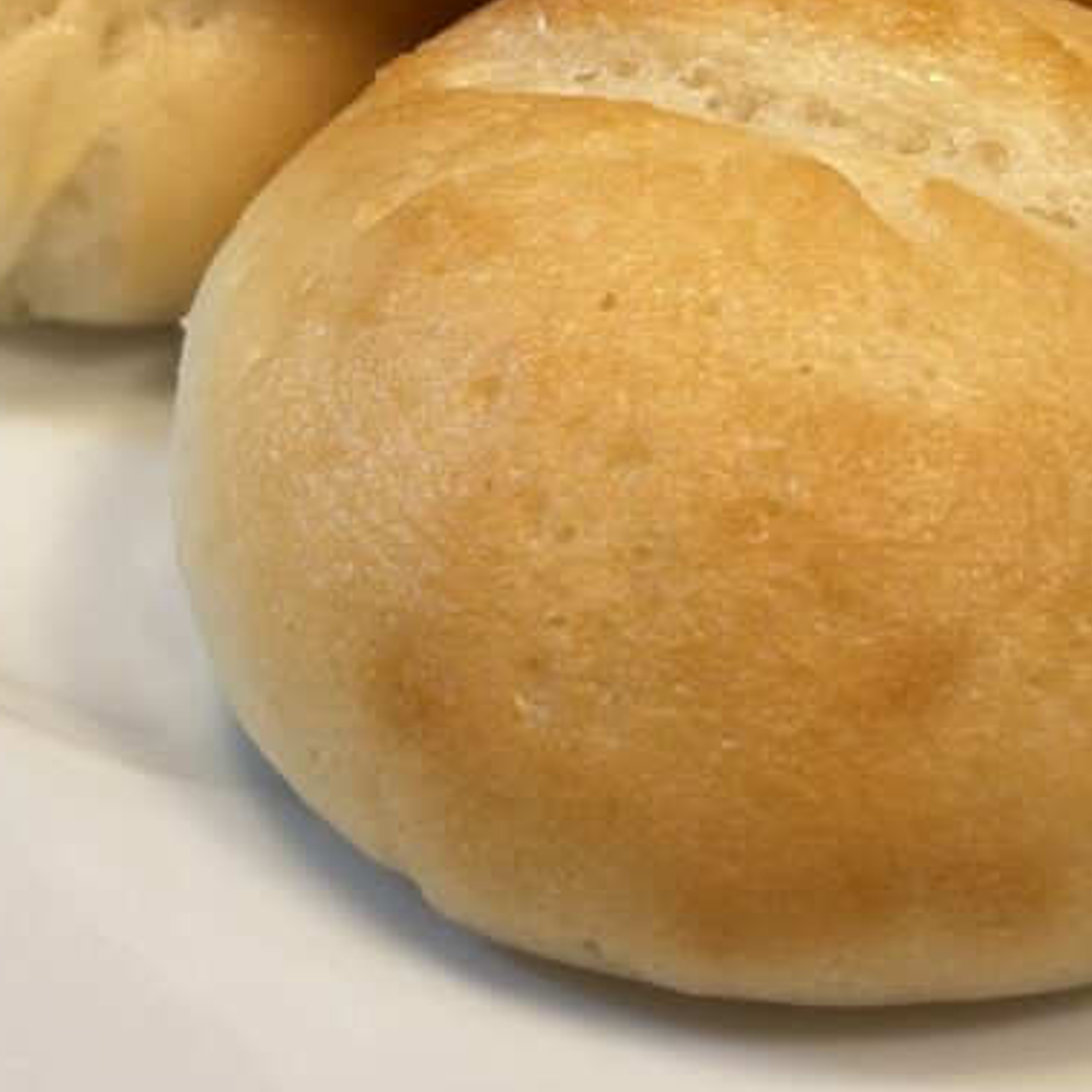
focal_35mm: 115
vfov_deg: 14.8
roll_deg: +0.1
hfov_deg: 15.1
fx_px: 4104
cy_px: -127
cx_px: 653
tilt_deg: -33.9
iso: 100
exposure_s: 1/60
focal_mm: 6.76
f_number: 1.78
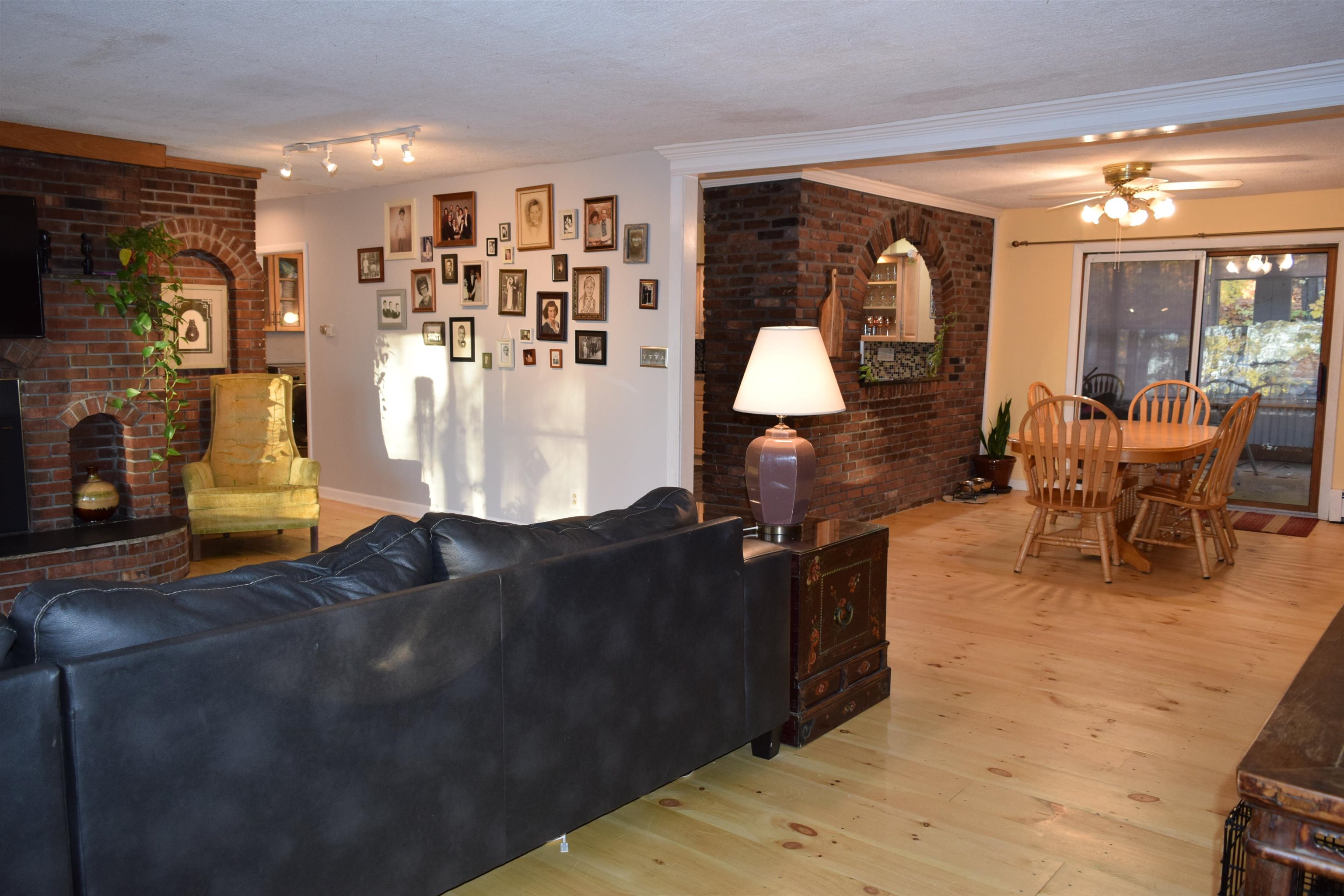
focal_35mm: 27
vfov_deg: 47.9
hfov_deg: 67.4
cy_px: 448
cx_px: 672
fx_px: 1008
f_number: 5
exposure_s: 1/100
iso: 800
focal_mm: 18
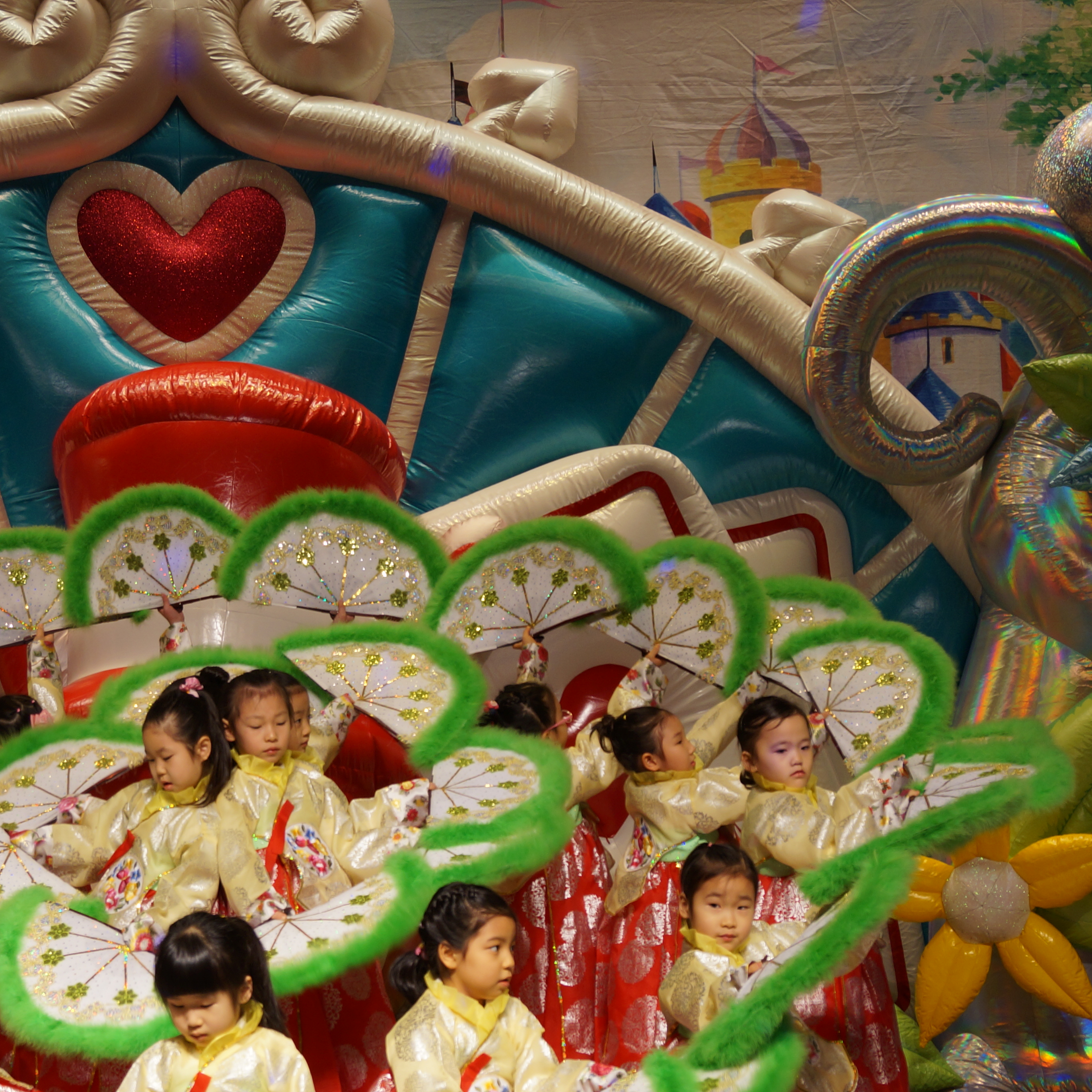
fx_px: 2847
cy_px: 577
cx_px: 410
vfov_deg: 21.7
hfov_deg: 21.7
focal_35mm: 80
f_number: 5
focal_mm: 35
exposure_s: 1/60
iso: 160
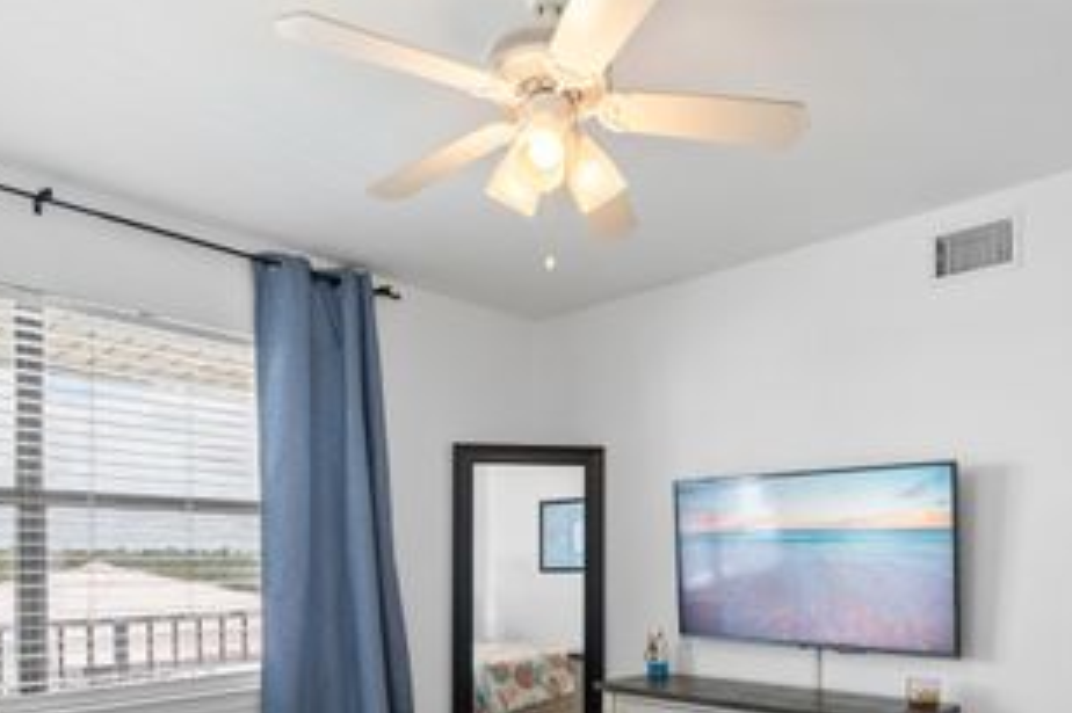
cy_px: 572
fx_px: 774
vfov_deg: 46.8
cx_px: 623
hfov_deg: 69.0
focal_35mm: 26
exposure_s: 1/15
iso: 500
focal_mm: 16
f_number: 9
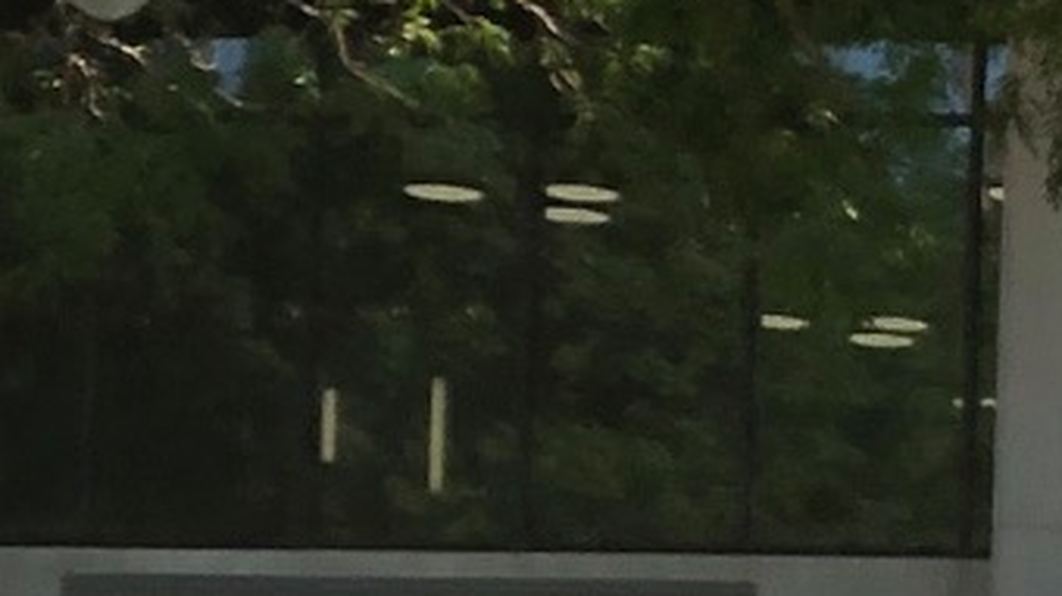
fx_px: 5095
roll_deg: -1.2
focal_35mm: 181
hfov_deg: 10.4
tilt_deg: -0.1
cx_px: 2474
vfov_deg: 6.6
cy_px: 1042
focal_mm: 3.99
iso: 20
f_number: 1.8
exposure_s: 1/714
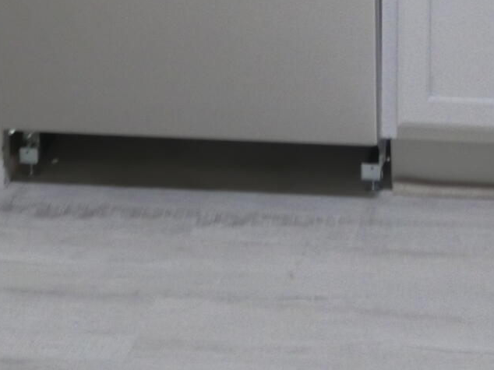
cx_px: 449
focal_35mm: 142
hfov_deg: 13.8
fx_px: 2026
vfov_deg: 9.4
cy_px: -485
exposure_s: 1/60
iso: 1600
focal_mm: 15
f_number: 3.6
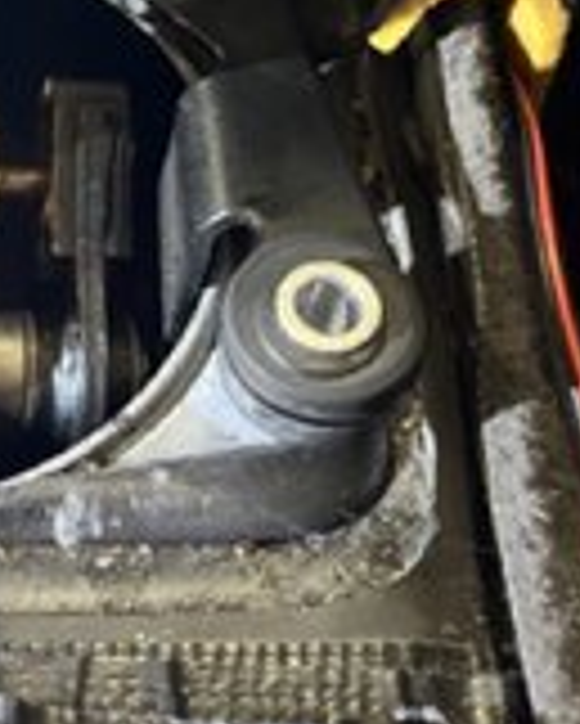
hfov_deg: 23.2
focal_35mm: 63
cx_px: 0
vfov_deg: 29.5
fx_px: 1351
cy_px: 166
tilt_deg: -55.7
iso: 500
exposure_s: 1/28
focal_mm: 5.1
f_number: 1.6
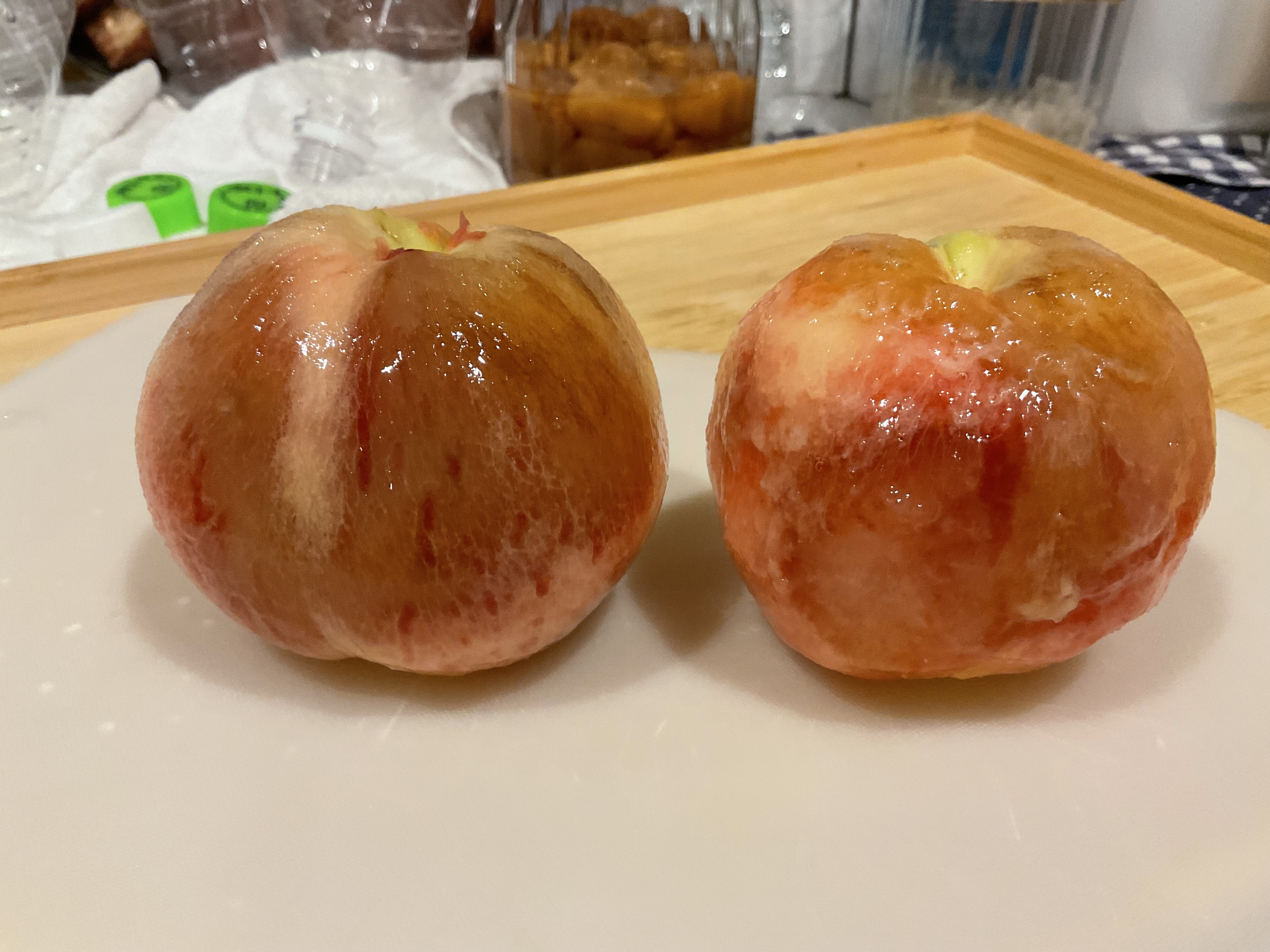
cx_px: 635
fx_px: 1064
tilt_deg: -33.4
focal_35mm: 29
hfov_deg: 61.7
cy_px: 476
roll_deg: -1.9
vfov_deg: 48.2
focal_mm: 3
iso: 160
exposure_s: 1/60
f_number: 1.8
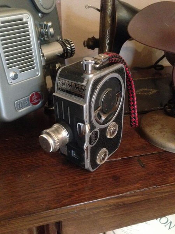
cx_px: 88
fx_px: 222
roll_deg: +0.1
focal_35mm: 33
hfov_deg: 43.0
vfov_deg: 55.3
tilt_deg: -27.0
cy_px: 117
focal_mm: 4.12
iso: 800
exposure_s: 1/15
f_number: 2.4
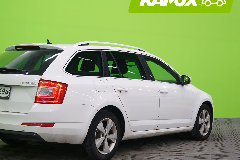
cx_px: 90
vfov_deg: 21.6
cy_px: 79
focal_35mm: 63
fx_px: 420
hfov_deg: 31.7
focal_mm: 49
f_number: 5
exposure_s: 1/8
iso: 400
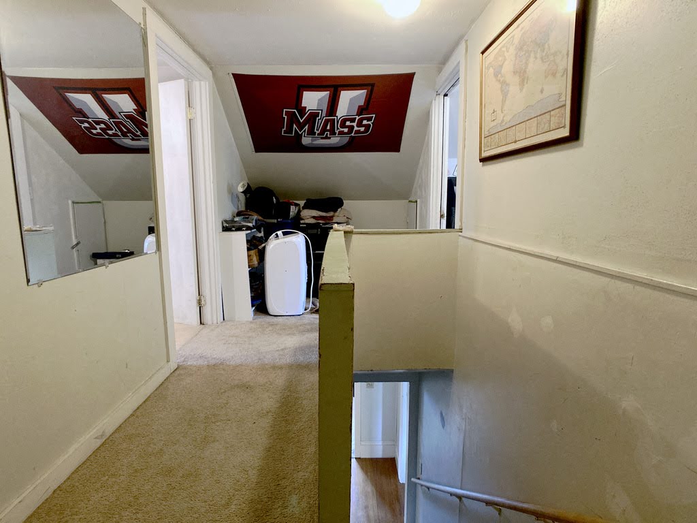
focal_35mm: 28
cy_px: 262
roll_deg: +0.4
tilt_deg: -8.0
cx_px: 348
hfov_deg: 63.4
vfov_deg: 49.7
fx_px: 564
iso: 400
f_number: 1.8
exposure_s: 1/35
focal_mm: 3.99
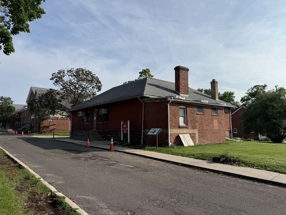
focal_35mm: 24
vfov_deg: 56.8
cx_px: 143
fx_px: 198
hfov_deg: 71.6
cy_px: 108
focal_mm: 6.76
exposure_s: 1/6711
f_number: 1.78
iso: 80
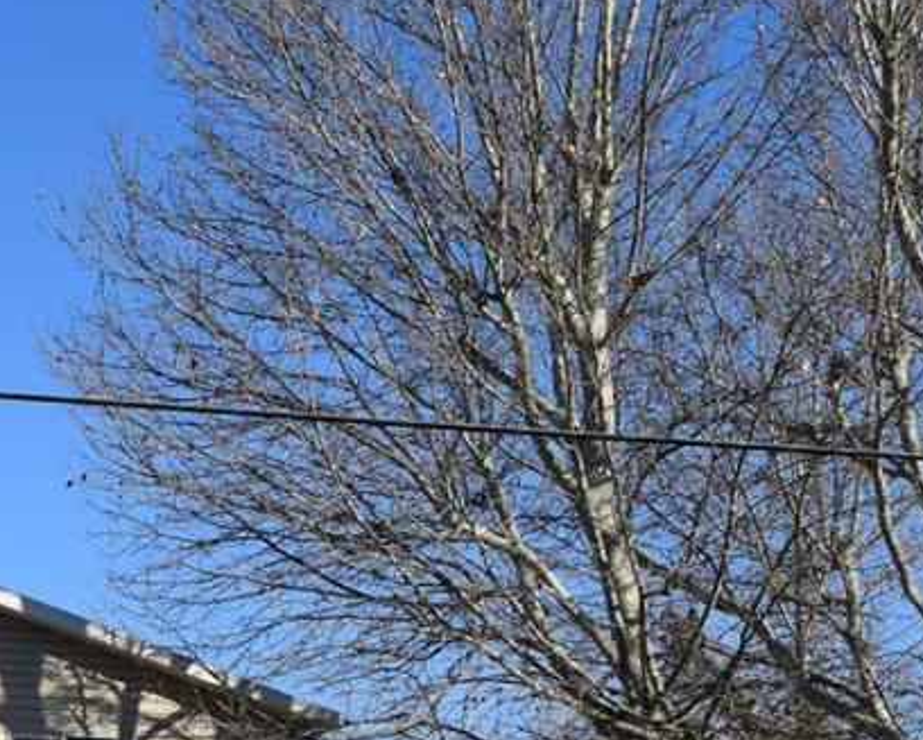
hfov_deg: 22.3
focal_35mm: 81
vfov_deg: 18.6
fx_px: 2219
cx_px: -77
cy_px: 688
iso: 200
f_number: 10
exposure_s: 1/400
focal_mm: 23
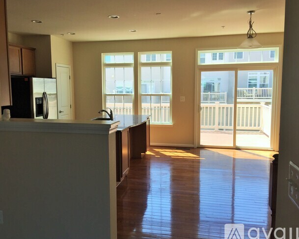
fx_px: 274
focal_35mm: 31
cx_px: 140
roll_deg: -0.7
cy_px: 121
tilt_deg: -6.2
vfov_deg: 47.1
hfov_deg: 57.1
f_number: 2.2
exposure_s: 1/213
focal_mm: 4.15
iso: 32
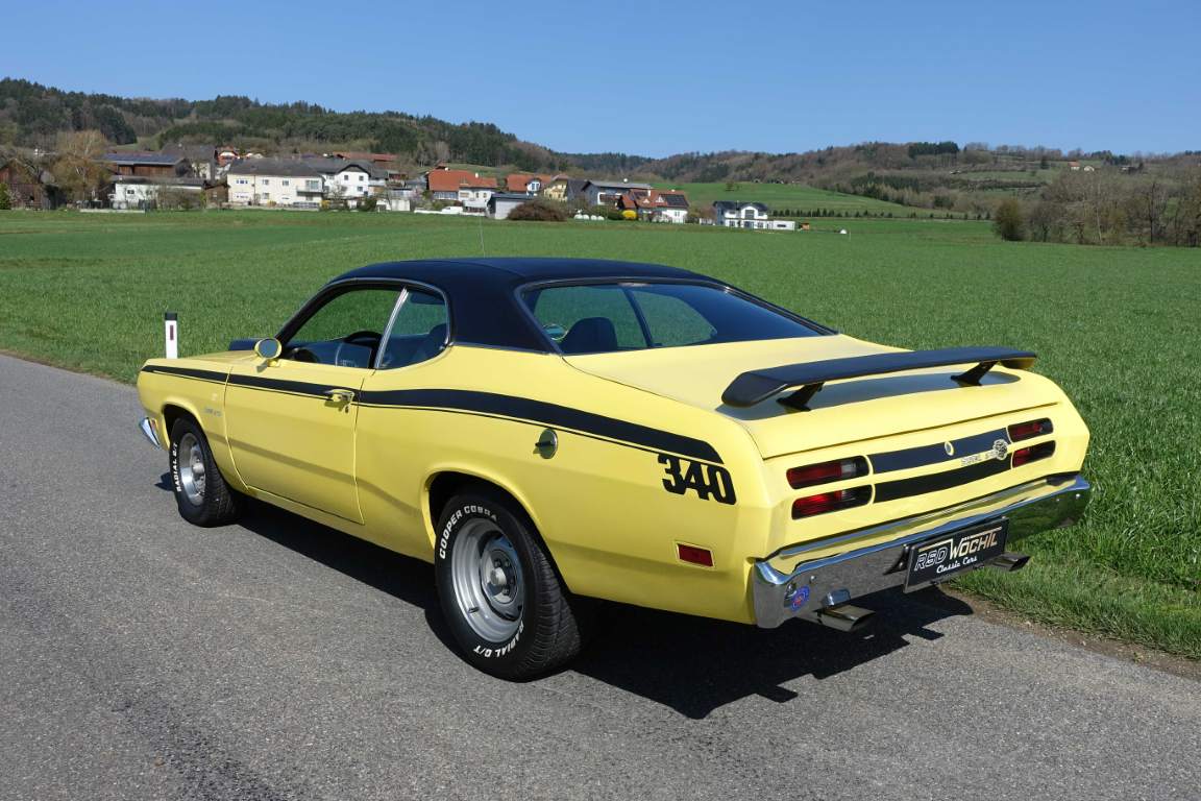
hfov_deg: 60.3
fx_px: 1034
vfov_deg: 42.3
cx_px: 600
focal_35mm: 31
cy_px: 400
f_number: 5.6
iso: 125
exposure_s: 1/800
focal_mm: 11.45
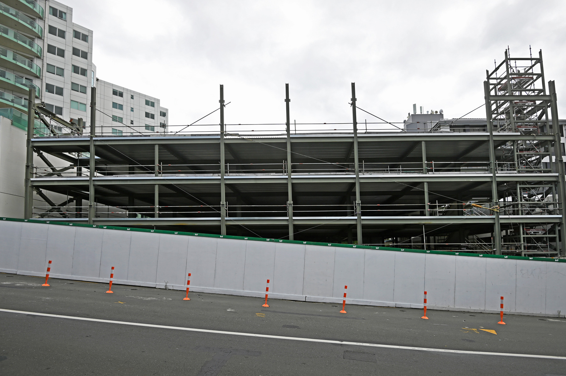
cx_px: 294
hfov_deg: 93.3
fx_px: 267
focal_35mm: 17
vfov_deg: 70.4
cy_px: 188
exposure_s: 1/250
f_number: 7.1
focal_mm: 16
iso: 100
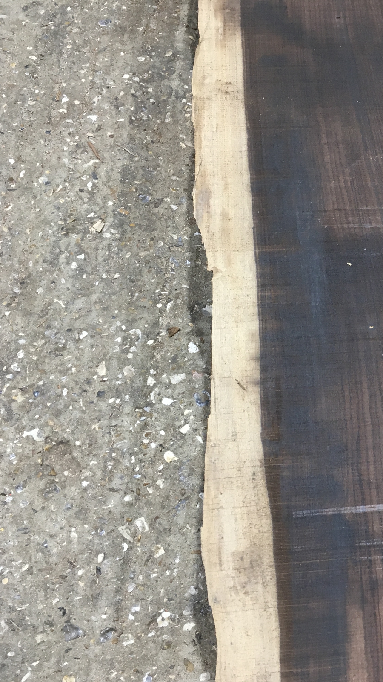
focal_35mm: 43
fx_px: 777
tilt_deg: -68.8
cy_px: 348
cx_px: 443
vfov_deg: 47.4
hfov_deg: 25.3
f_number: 2.2
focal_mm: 4.15
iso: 80
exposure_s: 1/33
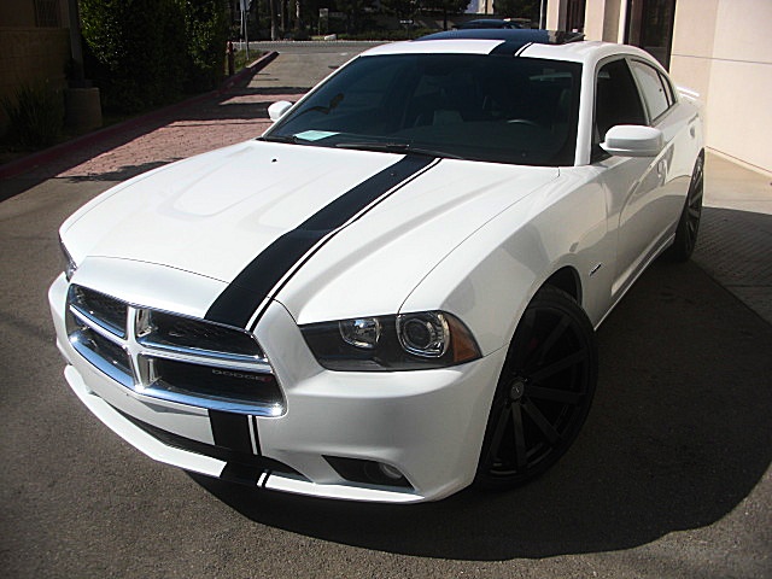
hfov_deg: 51.4
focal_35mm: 36
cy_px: 290
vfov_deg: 39.7
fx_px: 803
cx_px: 386
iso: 50
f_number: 7.9
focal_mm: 6.3
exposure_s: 1/200
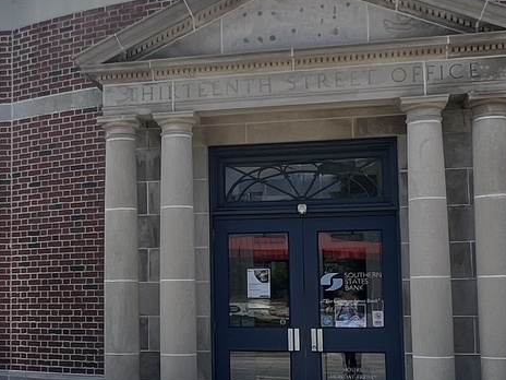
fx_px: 819
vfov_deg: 26.1
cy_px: 217
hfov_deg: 33.4
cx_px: 106
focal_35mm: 56
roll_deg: +0.2
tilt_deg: +5.2
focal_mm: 1.57
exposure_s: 1/840
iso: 32
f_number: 1.8
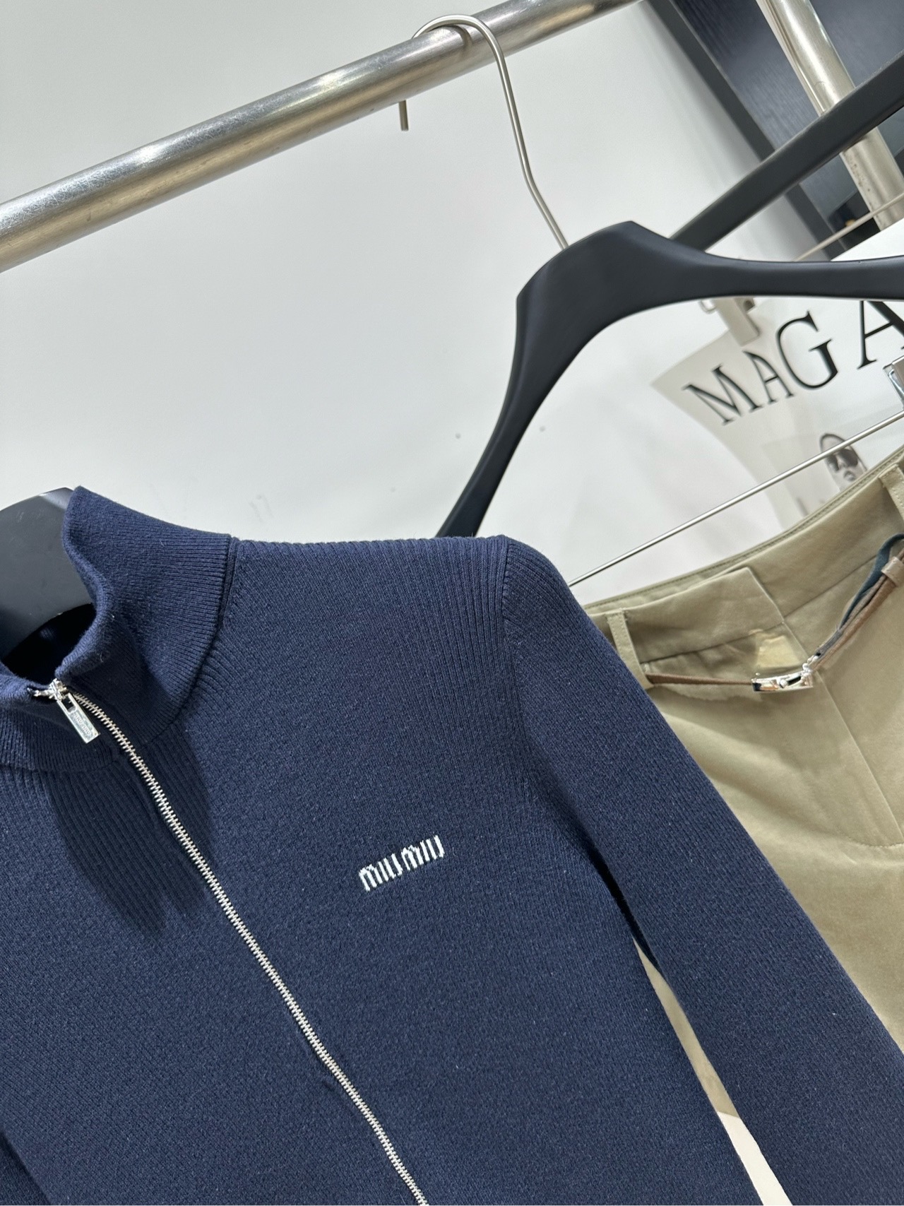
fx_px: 836
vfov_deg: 71.6
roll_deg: +31.8
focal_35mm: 24
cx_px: 452
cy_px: 603
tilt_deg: -5.8
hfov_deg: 56.8
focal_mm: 6.86
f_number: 1.78
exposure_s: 1/100
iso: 100
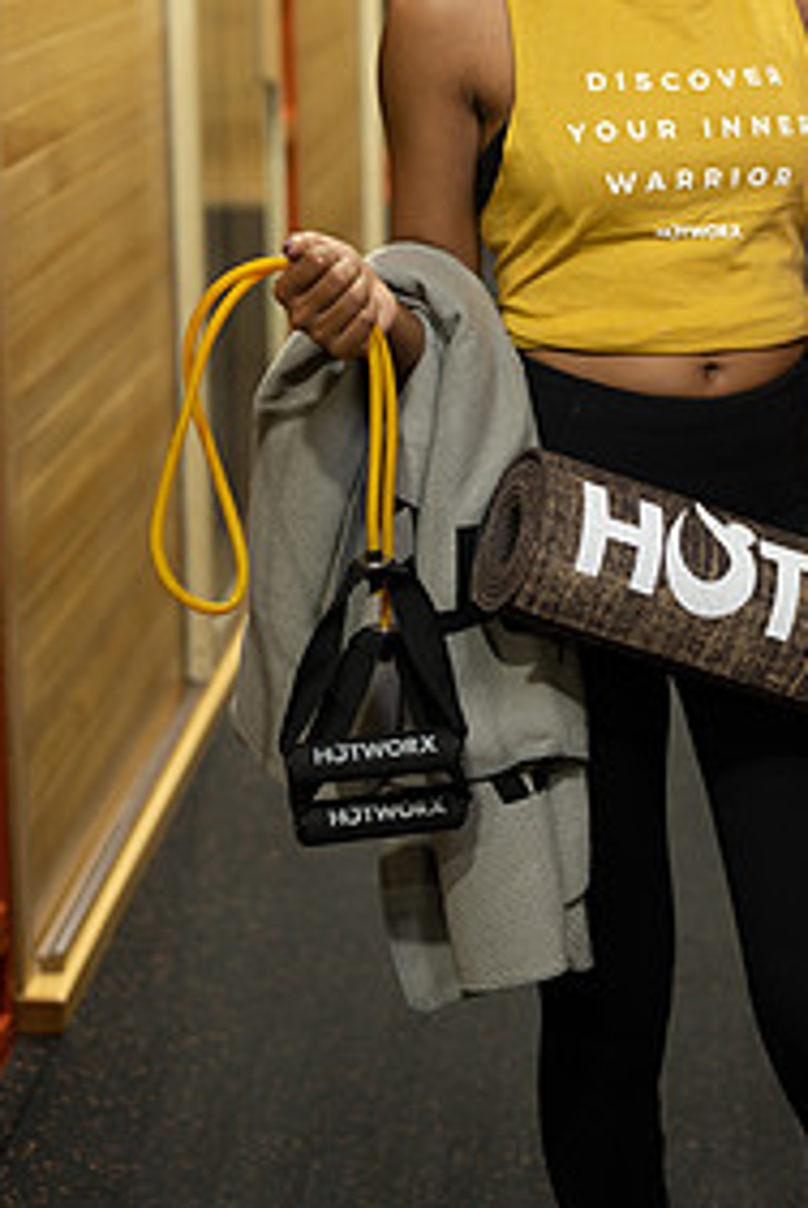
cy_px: 245
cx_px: 640
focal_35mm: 80
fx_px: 2687
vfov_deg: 24.9
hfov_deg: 17.0
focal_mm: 50
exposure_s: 1/125
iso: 200
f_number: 2.5
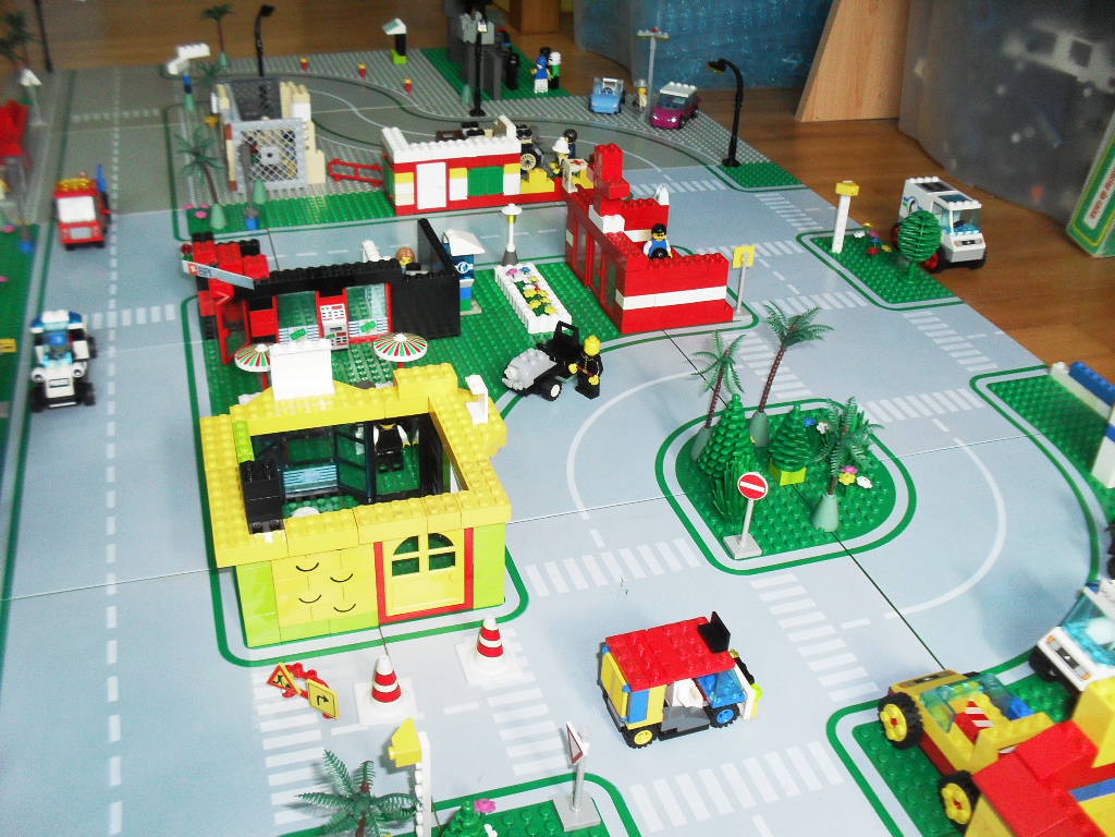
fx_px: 1127
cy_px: 418
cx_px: 558
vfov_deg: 40.7
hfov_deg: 52.6
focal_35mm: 35
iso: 200
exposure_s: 1/45
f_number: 3.2
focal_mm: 6.3
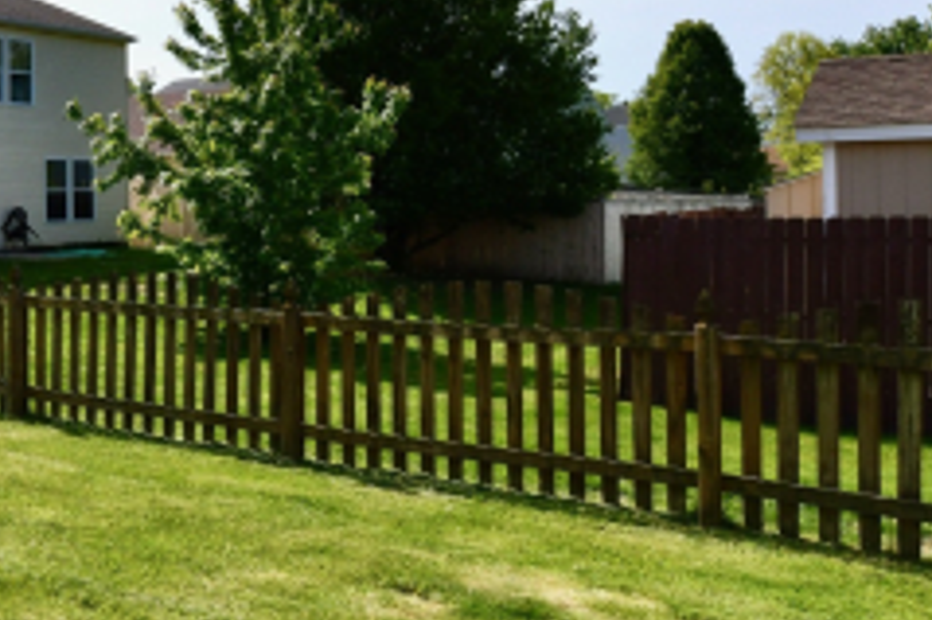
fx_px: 1138
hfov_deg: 39.2
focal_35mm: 44
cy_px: 234
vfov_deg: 30.4
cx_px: -8
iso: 640
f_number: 13
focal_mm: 14
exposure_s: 1/640
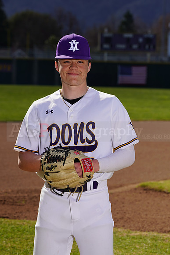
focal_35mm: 192
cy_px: 128
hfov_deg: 7.2
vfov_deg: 10.7
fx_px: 1359
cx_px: 85
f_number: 10
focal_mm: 192
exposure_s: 1/250
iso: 100
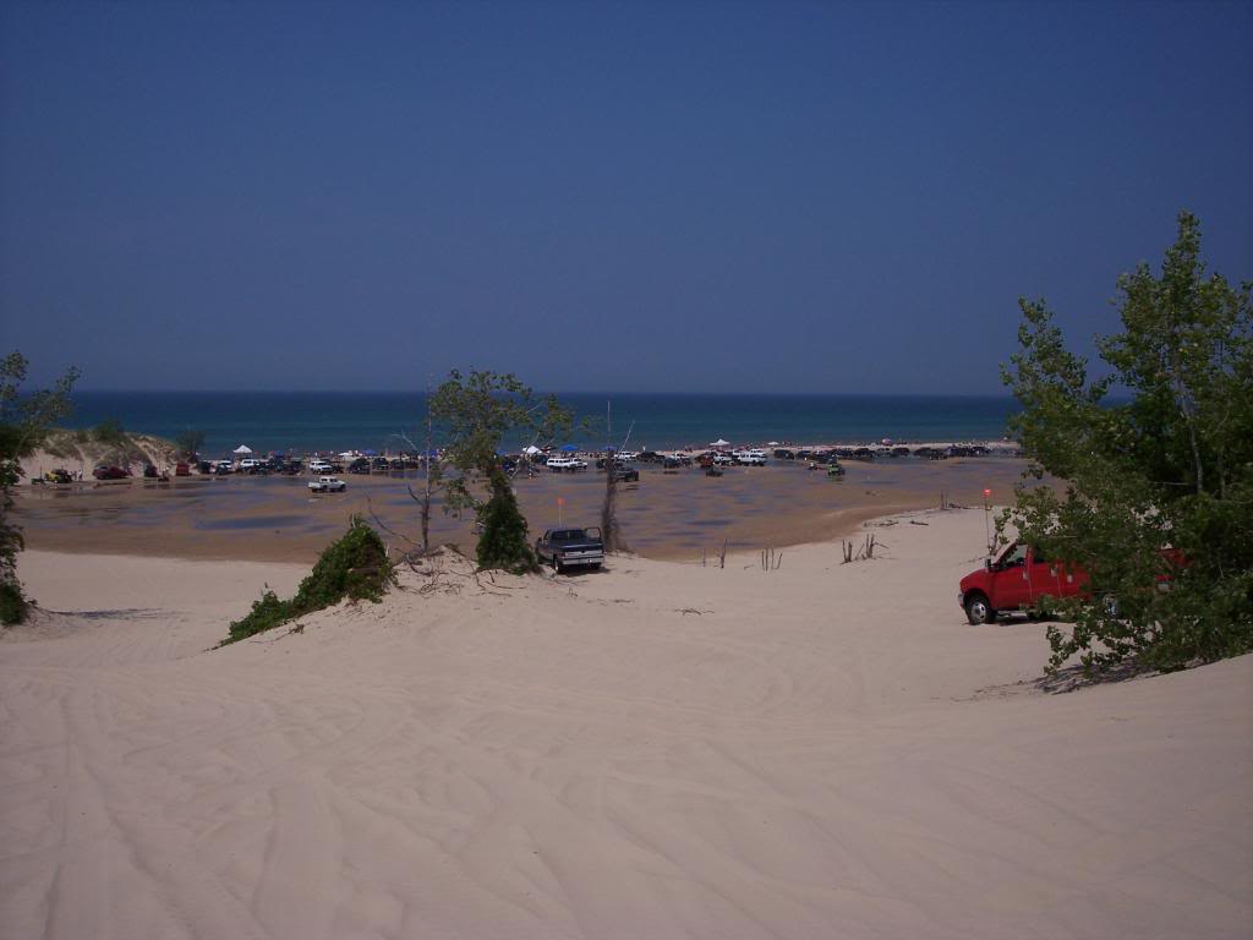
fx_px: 1412
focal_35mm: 39
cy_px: 470
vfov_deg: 36.8
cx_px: 626
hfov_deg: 47.9
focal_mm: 8
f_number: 5.6
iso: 100
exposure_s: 1/1500
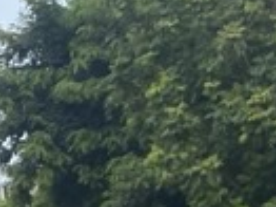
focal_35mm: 204
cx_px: 166
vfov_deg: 6.4
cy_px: 693
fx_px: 1625
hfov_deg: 9.7
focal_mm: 4.25
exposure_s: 1/122
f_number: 1.8
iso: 32
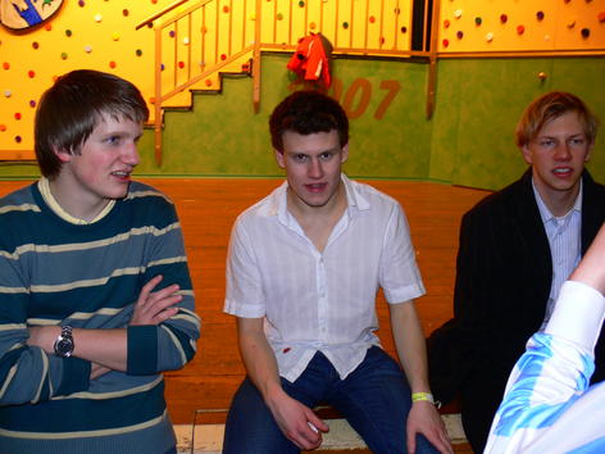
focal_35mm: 35
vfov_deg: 40.7
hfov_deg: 52.6
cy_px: 227
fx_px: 612
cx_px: 302
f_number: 2.8
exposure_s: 1/30
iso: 100
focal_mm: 7.4
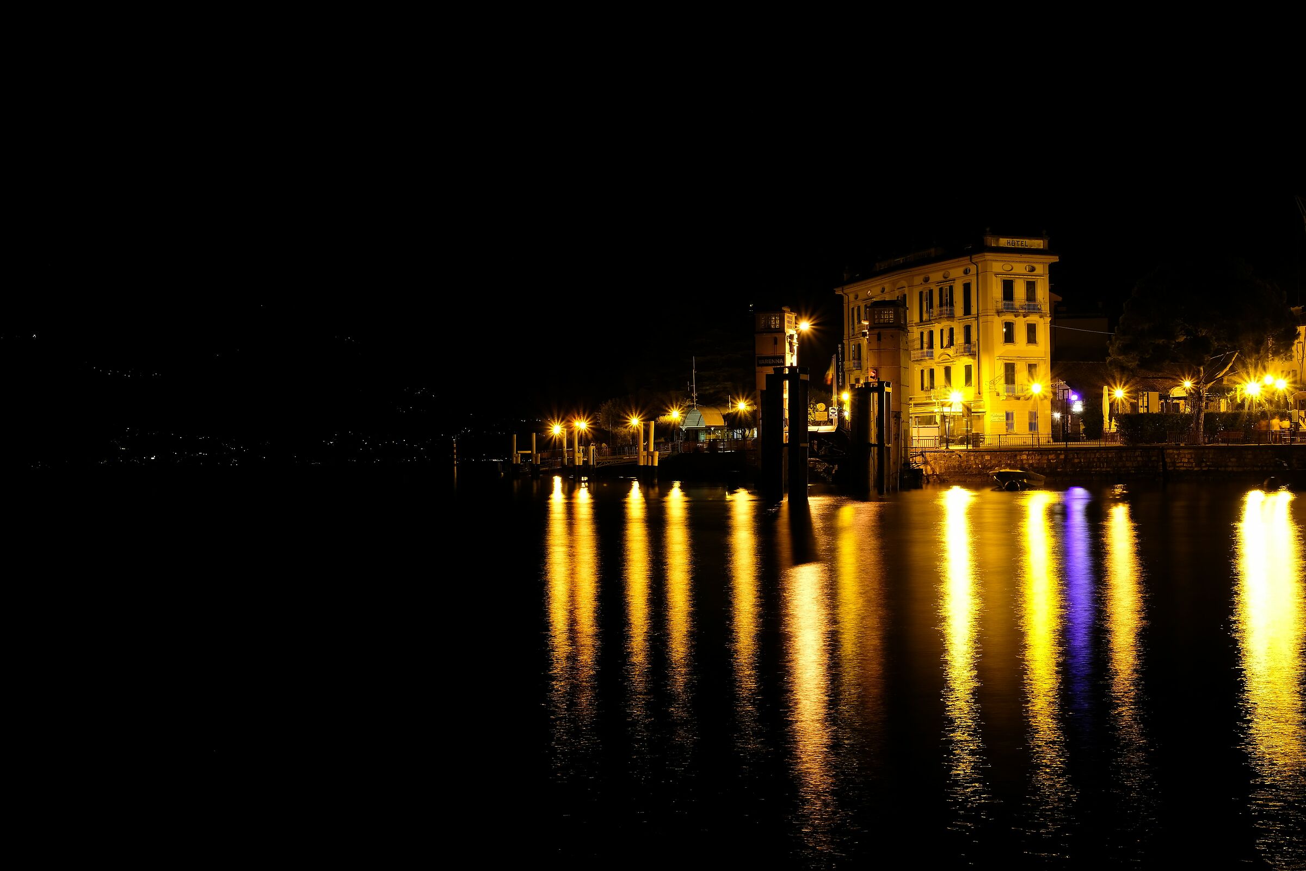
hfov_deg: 47.4
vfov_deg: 32.6
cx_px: 653
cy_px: 436
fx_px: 1487
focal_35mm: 41
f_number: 11
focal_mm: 27
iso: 200
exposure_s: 10
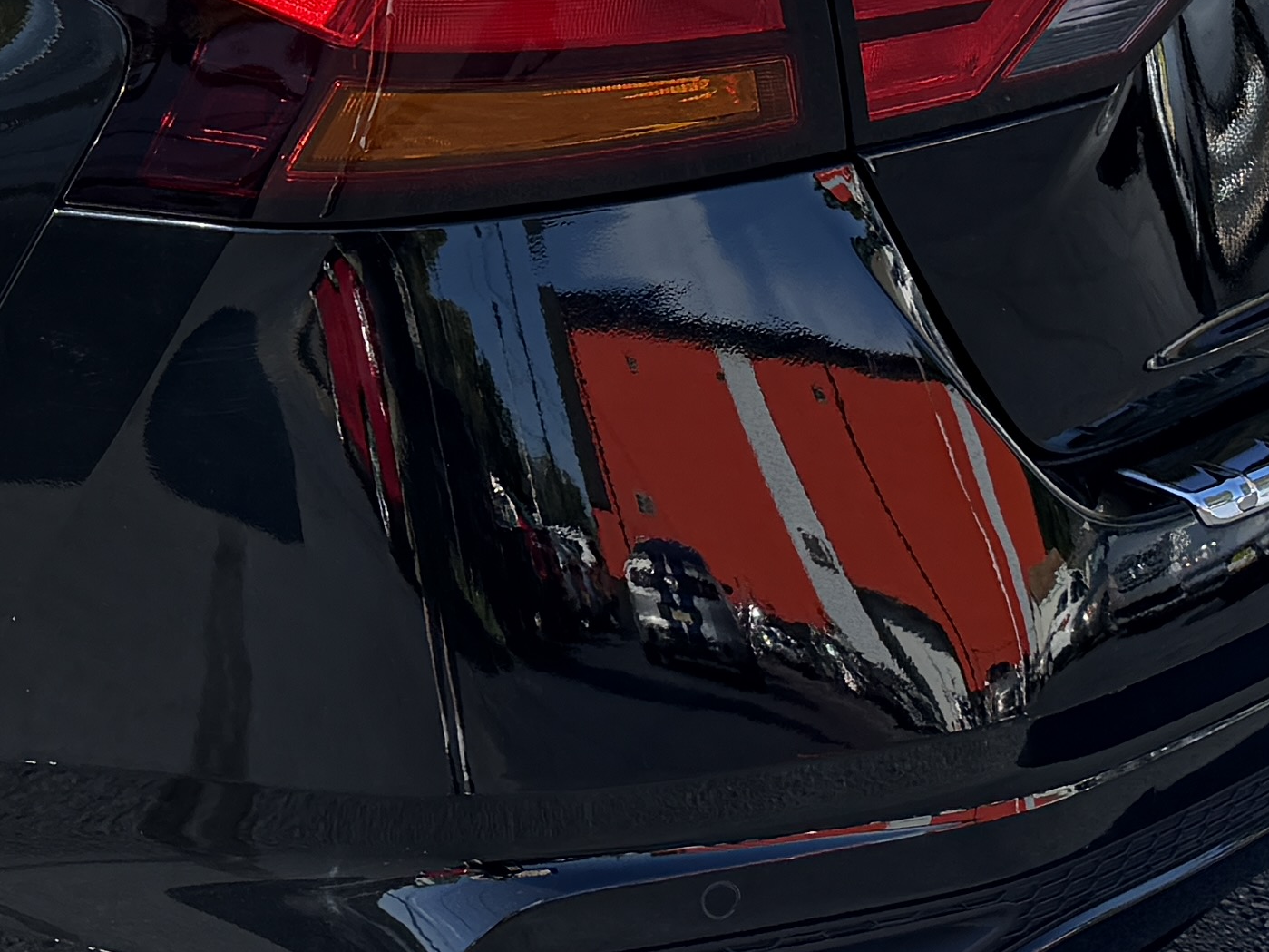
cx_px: -254
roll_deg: -0.5
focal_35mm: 98
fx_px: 3592
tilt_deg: -15.8
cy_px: -7
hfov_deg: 18.9
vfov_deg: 14.8
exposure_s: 1/2053
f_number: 1.78
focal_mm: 6.76
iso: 100
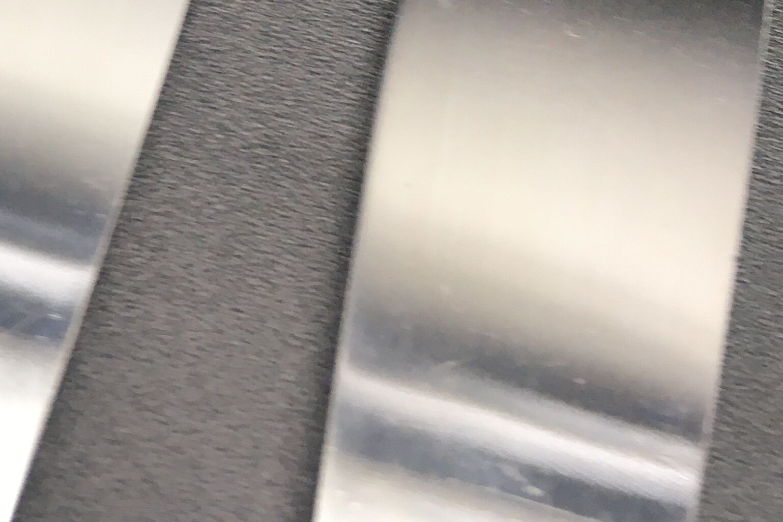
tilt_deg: -65.6
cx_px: 127
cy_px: -245
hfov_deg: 25.1
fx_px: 1718
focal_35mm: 79
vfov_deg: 15.9
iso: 25
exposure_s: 1/33
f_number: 2.2
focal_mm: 4.15
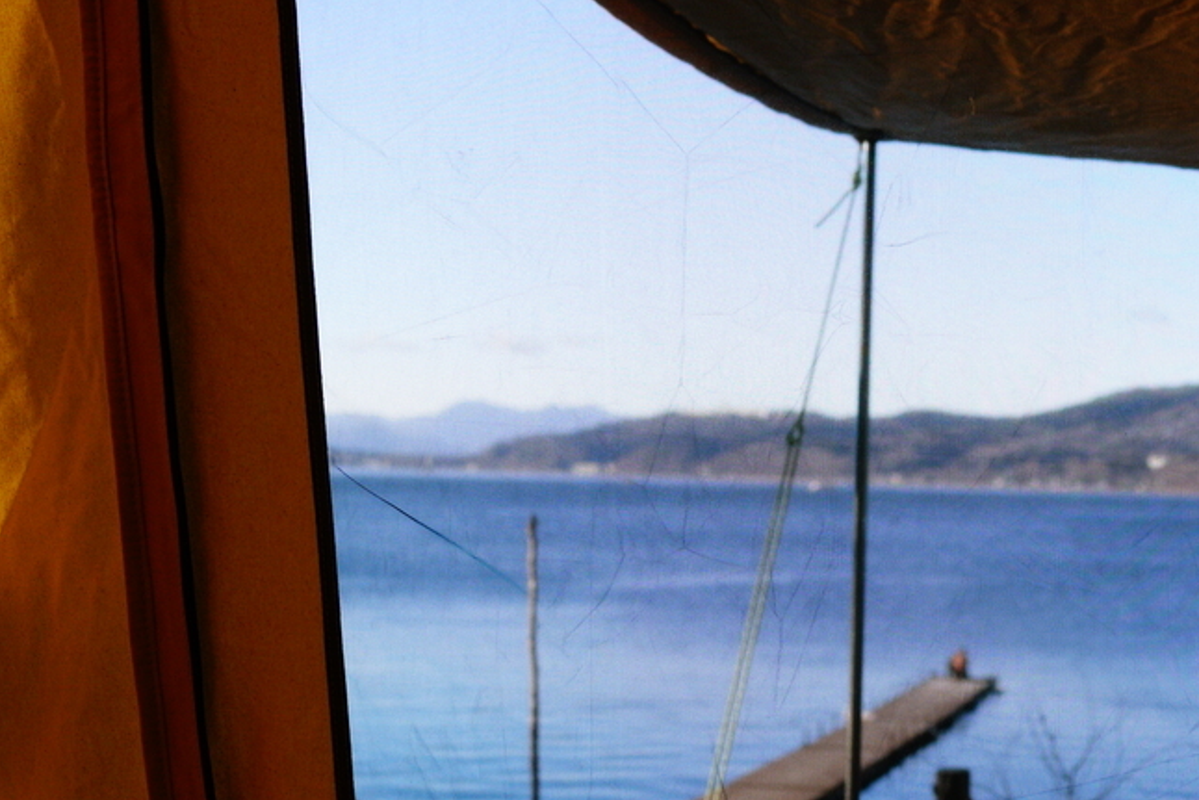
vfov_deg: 20.9
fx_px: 2165
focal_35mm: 65
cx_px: 969
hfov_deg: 30.2
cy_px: 312
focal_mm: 35
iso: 500
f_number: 5.6
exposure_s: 1/250
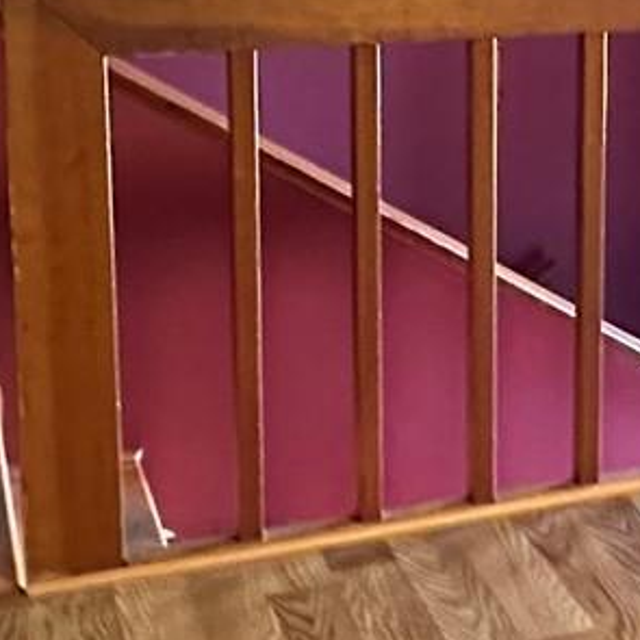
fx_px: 1799
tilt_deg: -7.4
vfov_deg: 19.5
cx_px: 670
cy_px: -28
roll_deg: -0.6
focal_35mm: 86
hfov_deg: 19.5
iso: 1250
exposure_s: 1/56
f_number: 2.2
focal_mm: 2.22
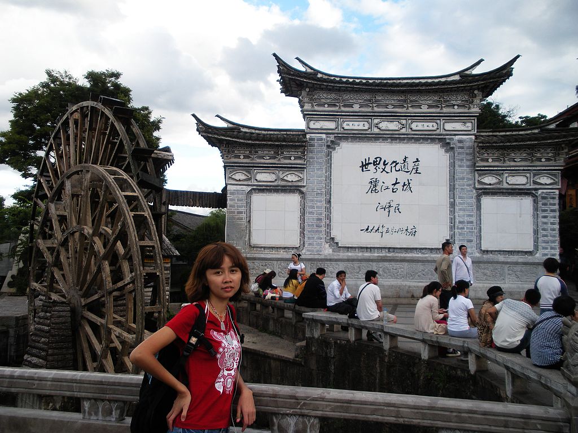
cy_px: 216
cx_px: 289
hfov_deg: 51.4
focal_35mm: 36
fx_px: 601
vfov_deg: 39.7
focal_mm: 6.3
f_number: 3.5
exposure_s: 1/118
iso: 64
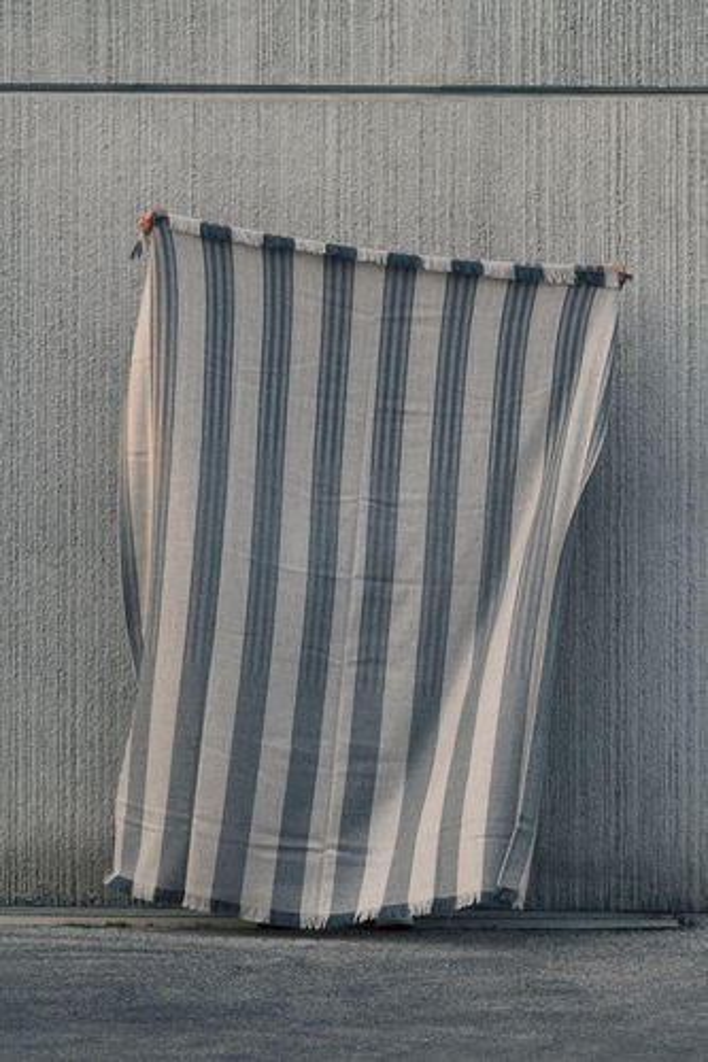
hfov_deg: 10.5
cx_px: 354
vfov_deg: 15.8
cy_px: 531
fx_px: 3837
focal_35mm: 130
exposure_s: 1/400
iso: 125
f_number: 5
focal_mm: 130
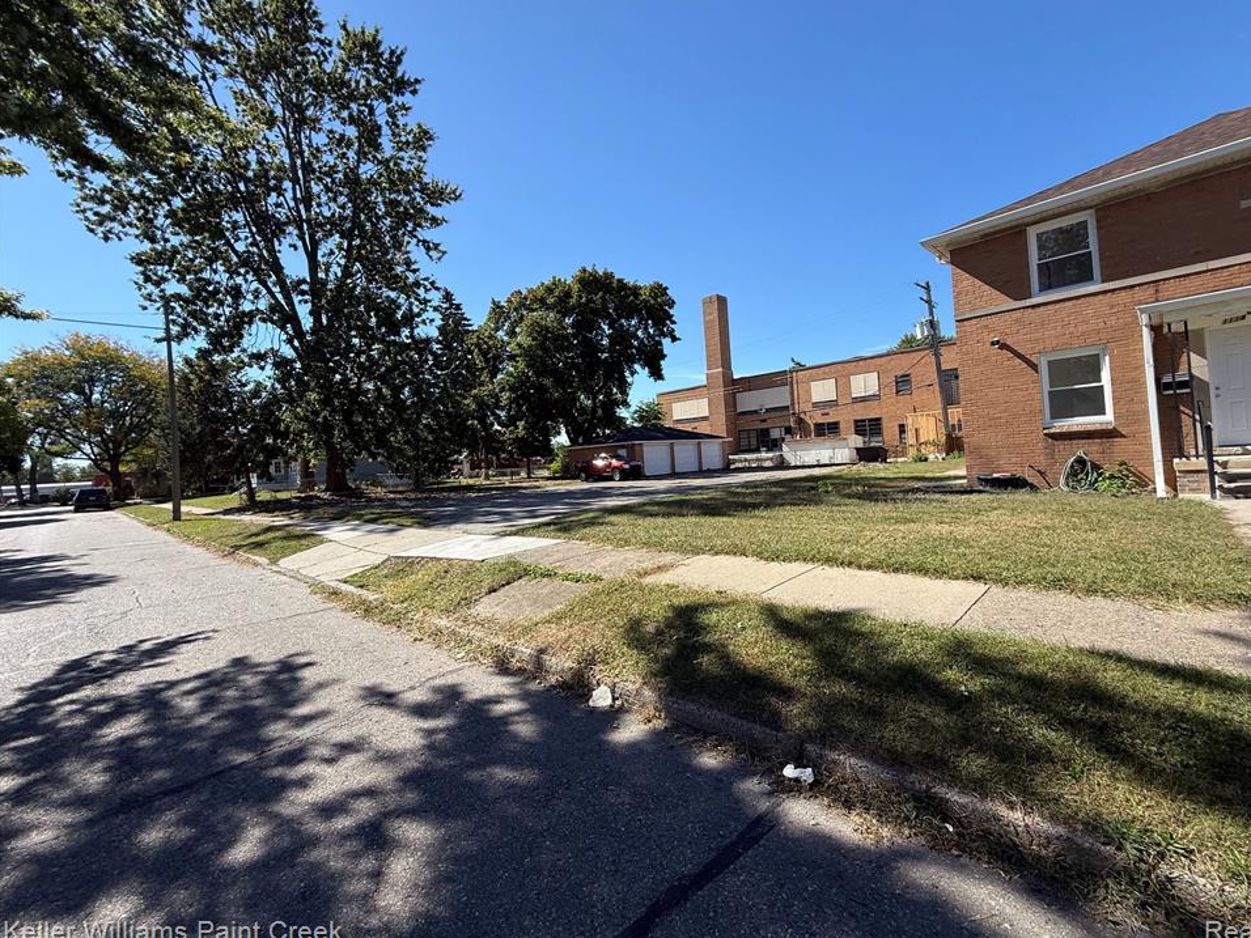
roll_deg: -1.0
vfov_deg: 81.7
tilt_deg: +0.5
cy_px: 450
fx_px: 542
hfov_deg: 98.0
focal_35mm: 15
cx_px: 667
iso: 50
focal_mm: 2.22
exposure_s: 1/1339
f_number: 2.2
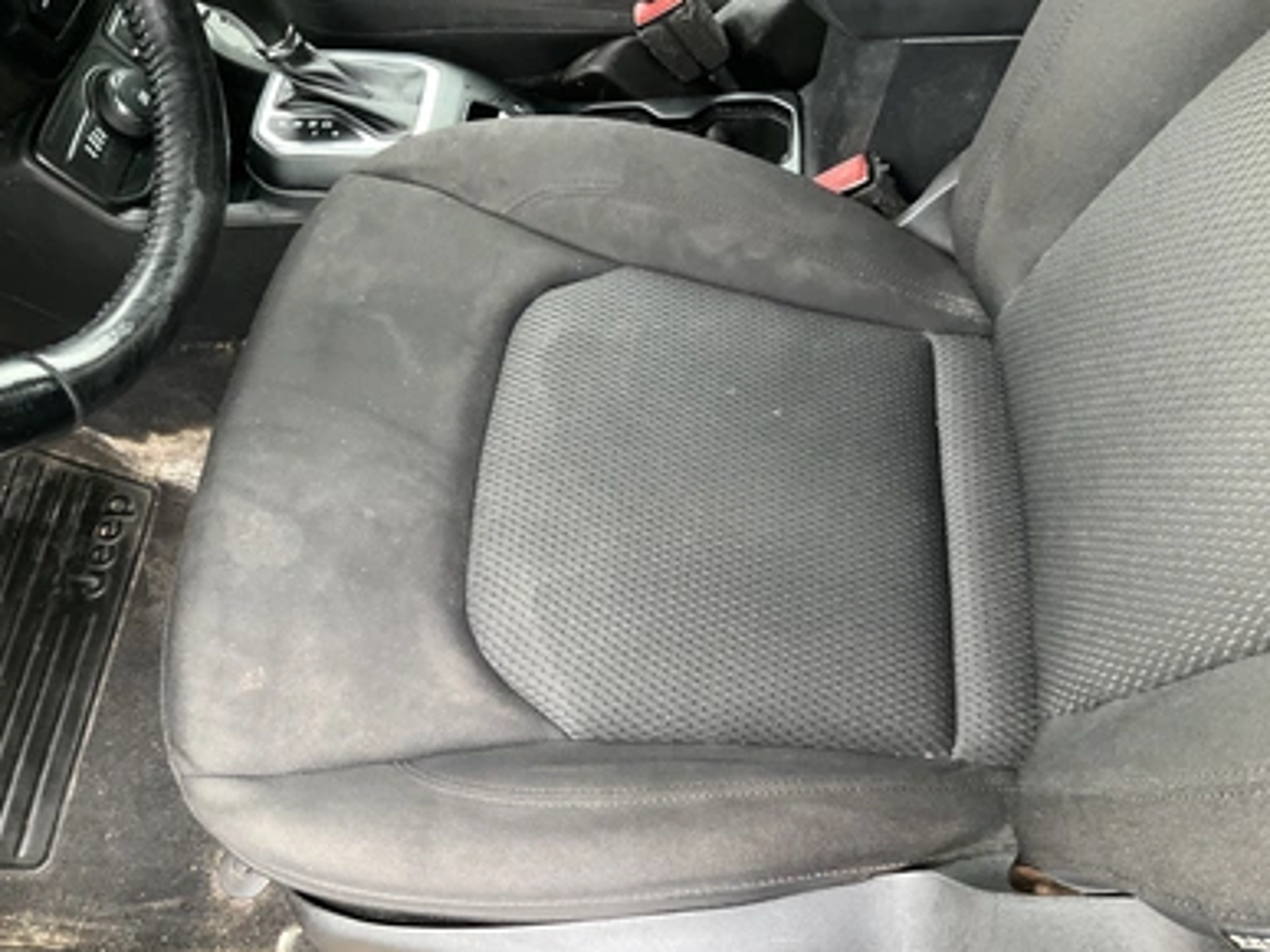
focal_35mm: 30
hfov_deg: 60.0
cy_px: 463
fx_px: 1100
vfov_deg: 46.8
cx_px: 617
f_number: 1.8
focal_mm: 3
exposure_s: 1/60
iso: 250
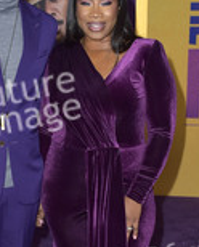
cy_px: 191
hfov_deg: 14.4
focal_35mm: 107
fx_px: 785
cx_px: 46
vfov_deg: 17.8
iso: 320
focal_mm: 44
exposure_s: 1/250
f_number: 6.3
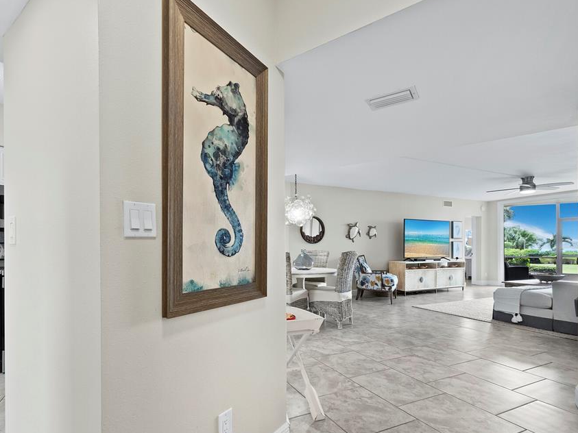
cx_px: 263
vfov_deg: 74.4
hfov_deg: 90.8
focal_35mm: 17
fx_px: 284
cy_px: 245
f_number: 10
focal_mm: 7
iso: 400
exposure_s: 1/2
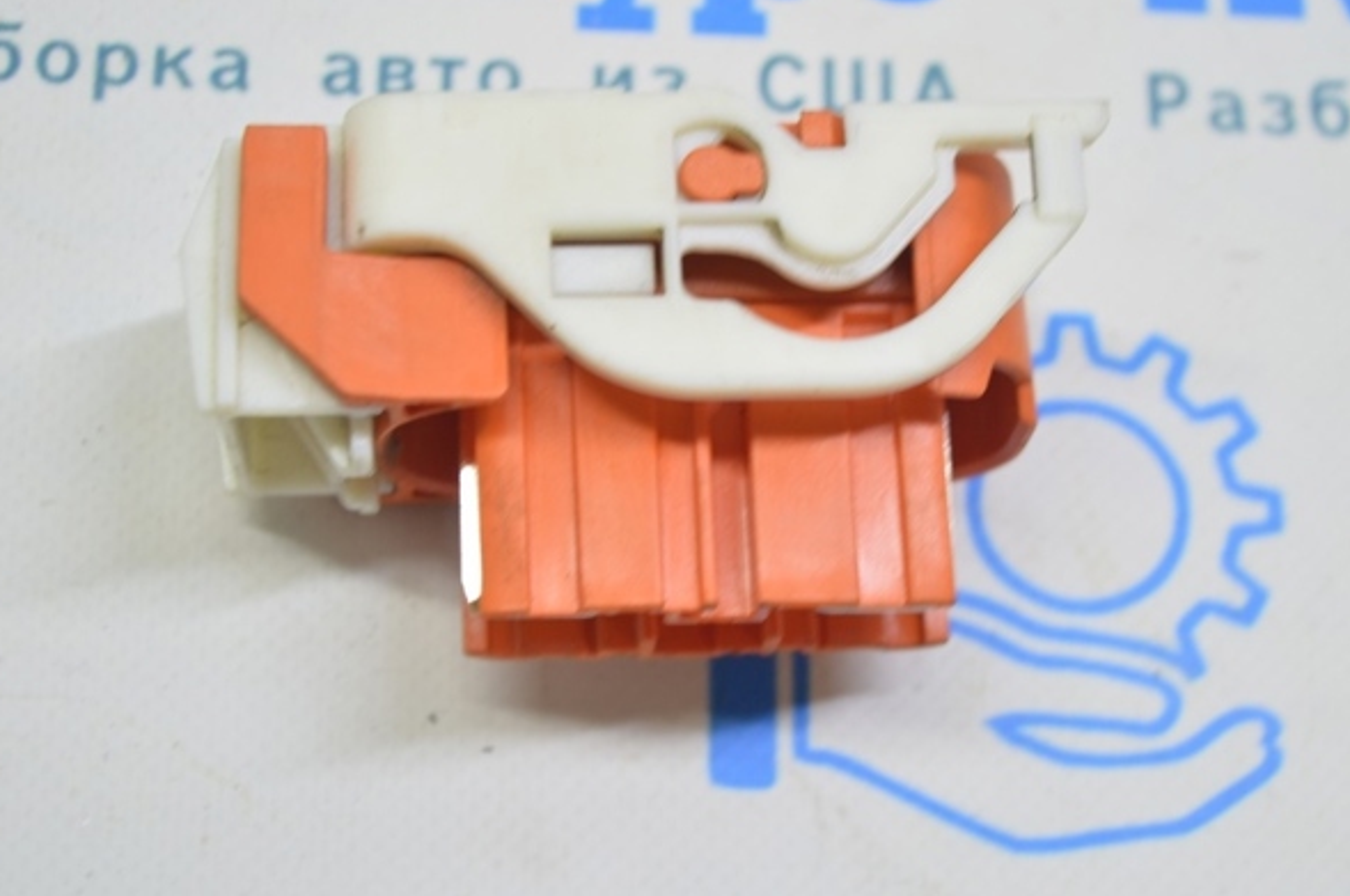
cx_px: 662
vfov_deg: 18.1
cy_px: 471
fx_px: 2809
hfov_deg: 27.0
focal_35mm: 75
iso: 400
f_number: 5.6
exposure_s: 1/20
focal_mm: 46
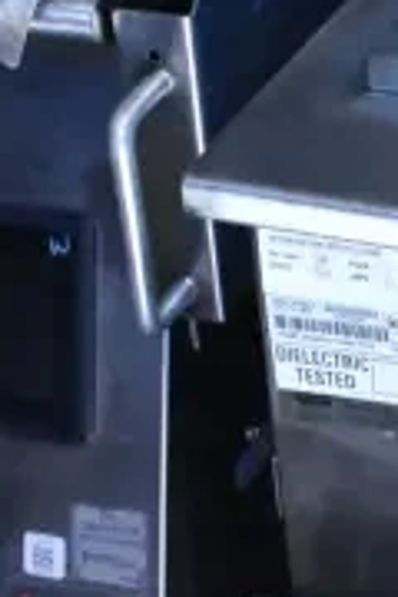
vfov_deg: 15.0
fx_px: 2272
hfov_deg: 9.3
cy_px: 237
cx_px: 839
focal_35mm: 137
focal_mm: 18
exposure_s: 1/200
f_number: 7.1
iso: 6400
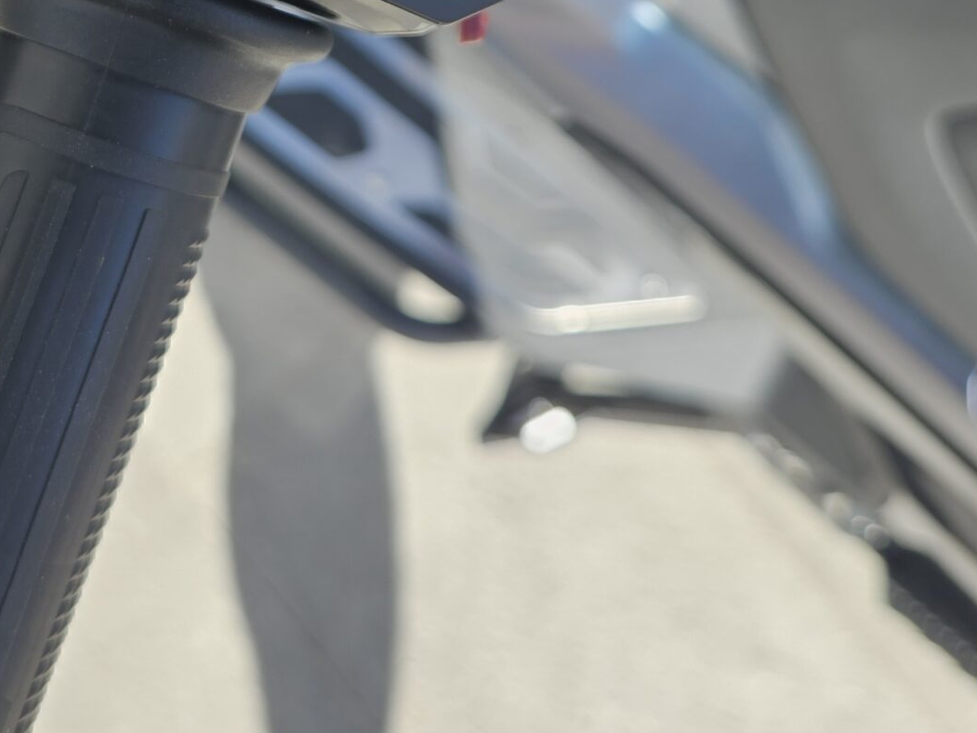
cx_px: 317
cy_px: -138
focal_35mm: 56
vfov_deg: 23.9
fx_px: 1581
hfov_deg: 34.0
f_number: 1.8
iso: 25
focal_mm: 5.4
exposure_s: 1/432
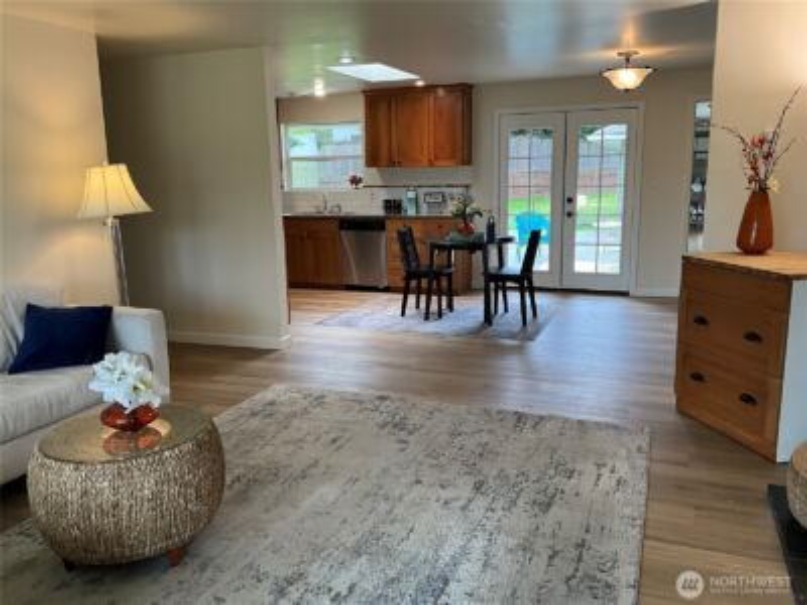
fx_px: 676
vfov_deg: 48.2
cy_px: 302
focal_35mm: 29
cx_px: 404
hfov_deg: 61.7
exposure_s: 1/60
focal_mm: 3
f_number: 1.8
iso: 50
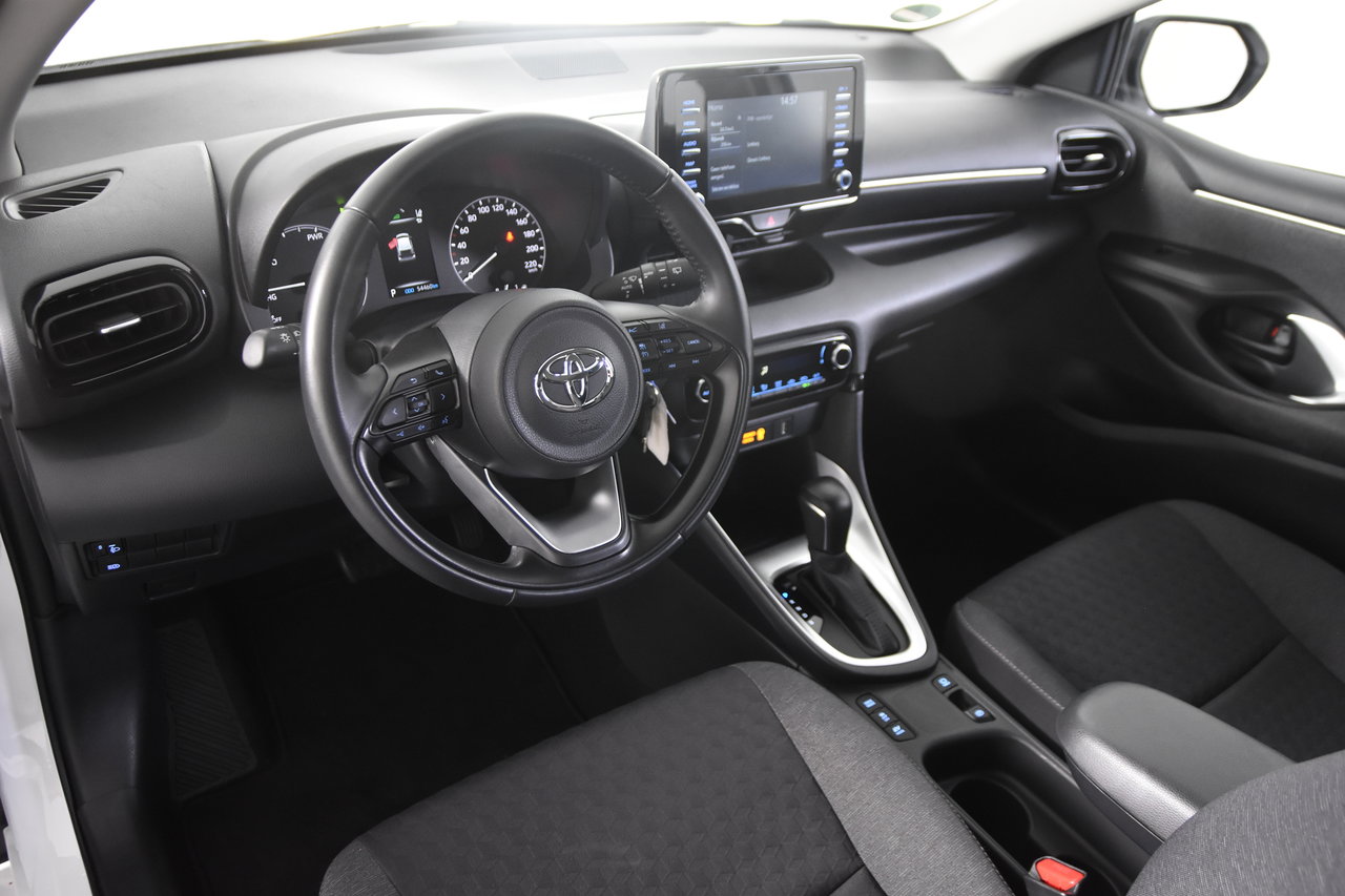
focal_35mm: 30
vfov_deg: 43.6
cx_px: 672
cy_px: 448
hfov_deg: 61.9
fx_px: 1121
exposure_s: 1/30
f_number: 2.8
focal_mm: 20
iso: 1800
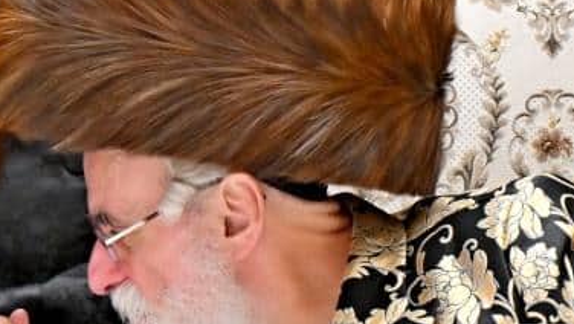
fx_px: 29300
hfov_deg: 1.1
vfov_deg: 0.6
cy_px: 210
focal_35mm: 1924
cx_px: 279
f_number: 6
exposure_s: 1/400
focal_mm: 450
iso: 1250
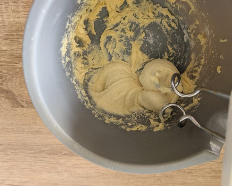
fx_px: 172
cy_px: 93
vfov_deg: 56.8
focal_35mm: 25
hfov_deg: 68.1
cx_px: 118
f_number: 1.68
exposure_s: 1/414
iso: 1415
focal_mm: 6.9
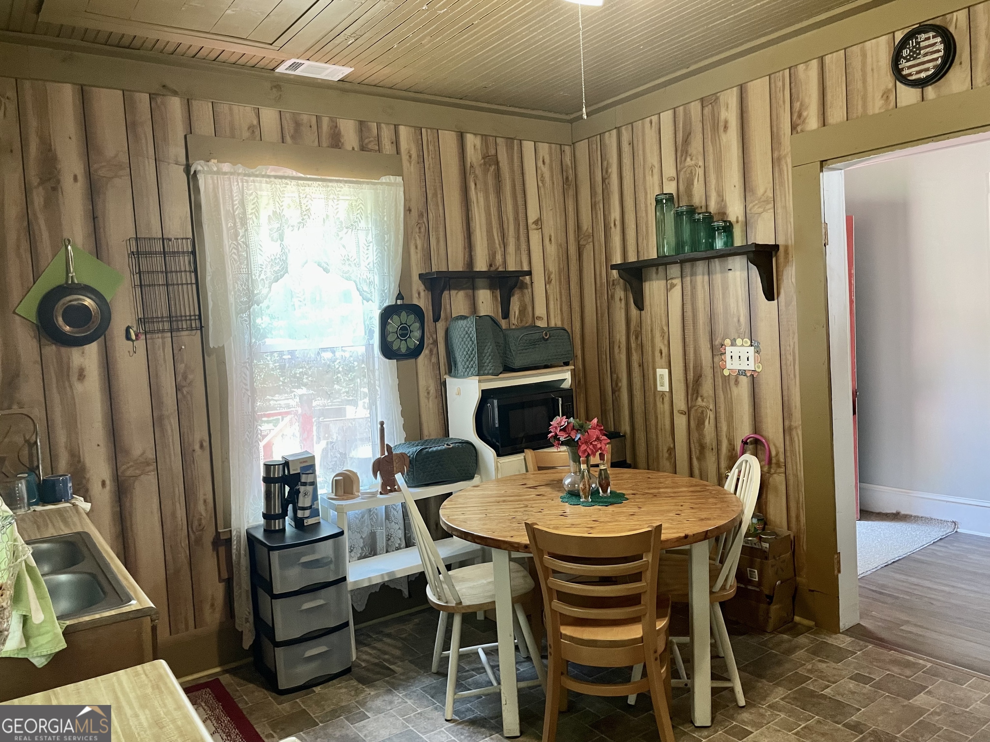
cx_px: 495
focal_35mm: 26
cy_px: 371
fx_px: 744
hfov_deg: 67.3
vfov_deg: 53.1
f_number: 1.6
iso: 320
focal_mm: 4.2
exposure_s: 1/60
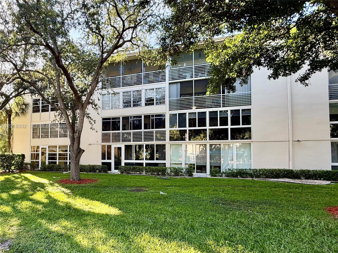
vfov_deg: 85.6
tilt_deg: +2.3
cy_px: 126
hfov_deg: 102.1
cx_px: 169
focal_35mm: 14
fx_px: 137
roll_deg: -0.6
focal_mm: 2.22
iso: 64
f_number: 2.2
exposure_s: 1/124
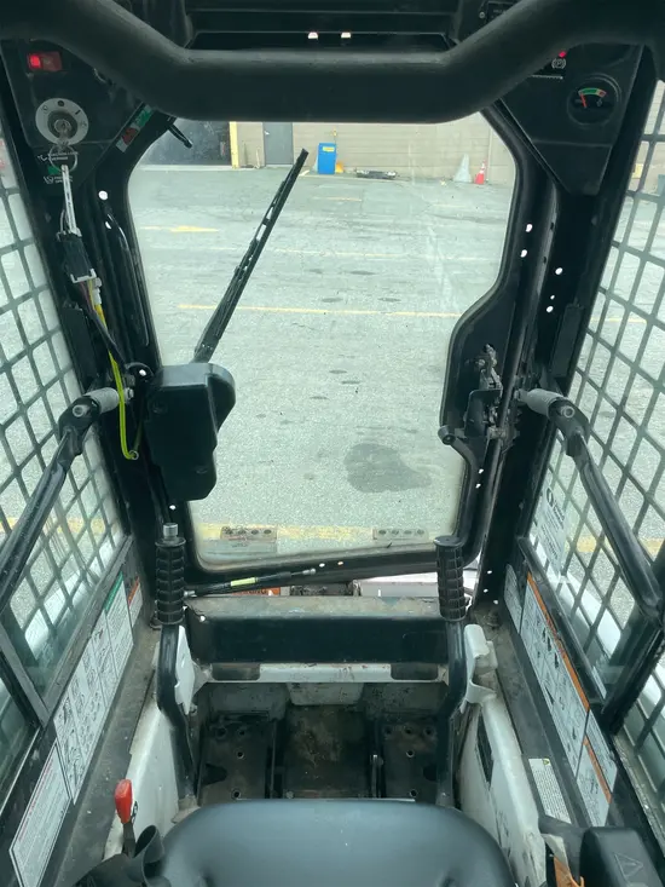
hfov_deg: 53.1
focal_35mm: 26
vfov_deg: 67.3
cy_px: 444
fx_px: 666
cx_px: 332
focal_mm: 4.2
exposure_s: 1/550
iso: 32
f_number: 1.6
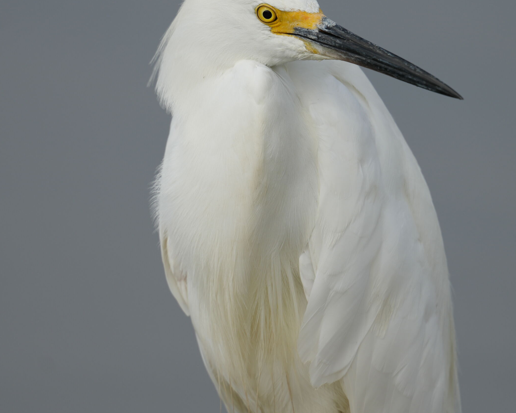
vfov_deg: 1.3
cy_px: 161
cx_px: 274
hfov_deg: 1.7
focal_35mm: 1163
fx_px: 17758
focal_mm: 600
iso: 160
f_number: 5.6
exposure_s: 1/800
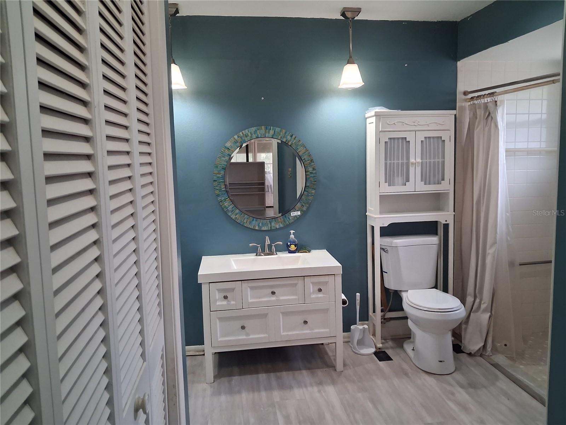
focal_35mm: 27
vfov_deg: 51.4
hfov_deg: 65.3
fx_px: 441
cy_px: 212
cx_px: 283
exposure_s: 1/100
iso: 400
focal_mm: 4
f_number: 1.8
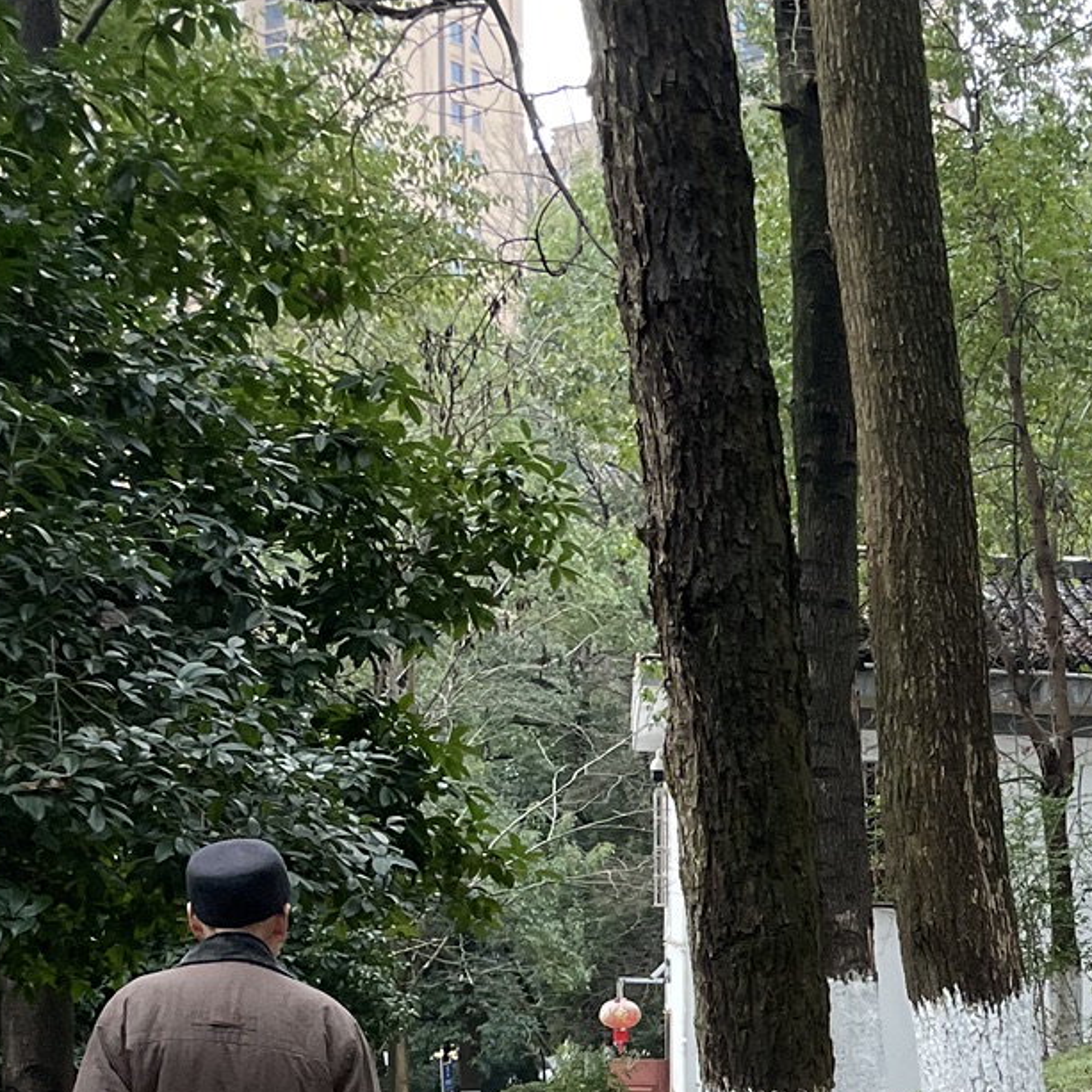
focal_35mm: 75
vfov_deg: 21.6
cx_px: 1170
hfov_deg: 21.9
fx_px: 2677
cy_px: 1259
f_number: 1.6
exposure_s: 1/121
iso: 125
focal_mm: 4.2
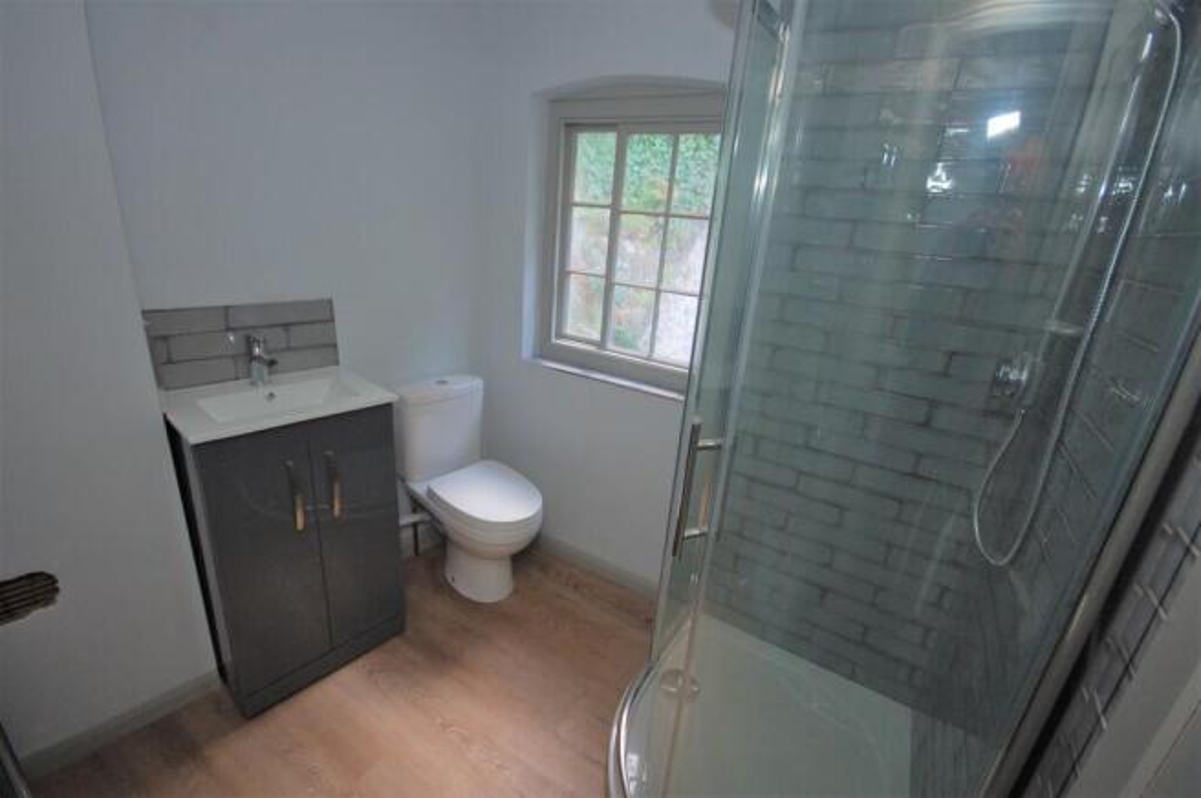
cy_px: 399
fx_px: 500
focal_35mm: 15
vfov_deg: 77.2
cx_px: 600
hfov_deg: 100.4
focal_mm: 10
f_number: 4
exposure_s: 1/60
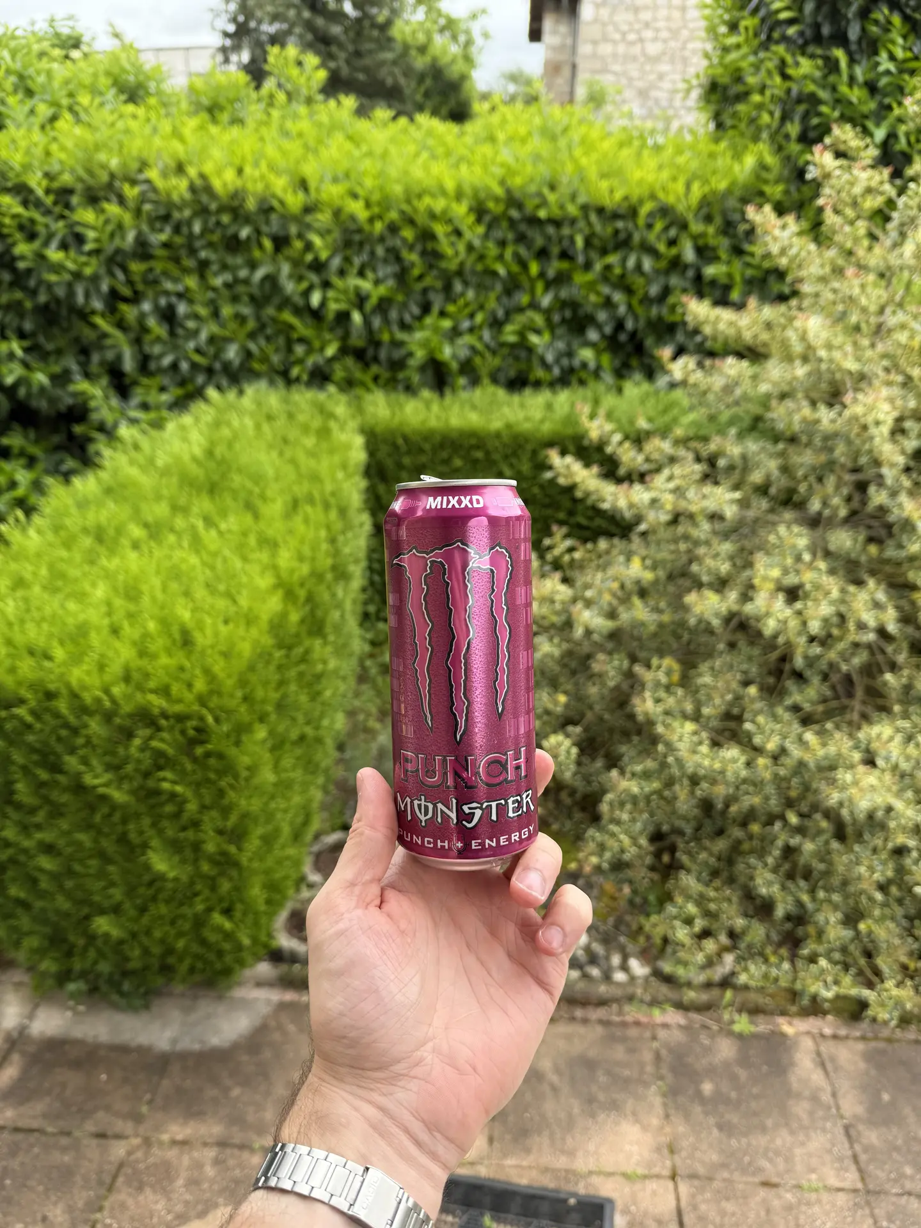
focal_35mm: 24
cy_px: 614
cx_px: 460
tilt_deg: -26.0
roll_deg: -1.6
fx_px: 851
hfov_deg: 56.8
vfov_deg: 71.6
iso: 80
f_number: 1.78
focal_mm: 6.76
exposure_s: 1/356
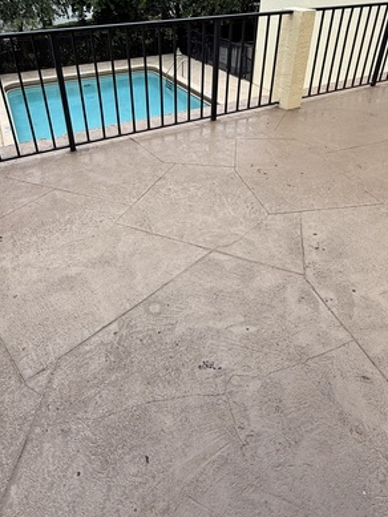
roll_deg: -0.4
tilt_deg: -30.6
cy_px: 171
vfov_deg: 69.5
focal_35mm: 24
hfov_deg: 56.8
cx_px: 177
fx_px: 358
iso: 50
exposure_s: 1/386
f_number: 2.2
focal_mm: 2.22
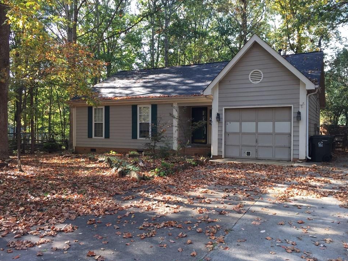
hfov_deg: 58.3
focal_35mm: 31
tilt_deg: -1.1
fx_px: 312
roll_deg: -0.6
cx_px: 166
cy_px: 131
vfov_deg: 45.4
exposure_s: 1/120
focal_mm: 4.15
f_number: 2.2
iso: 32
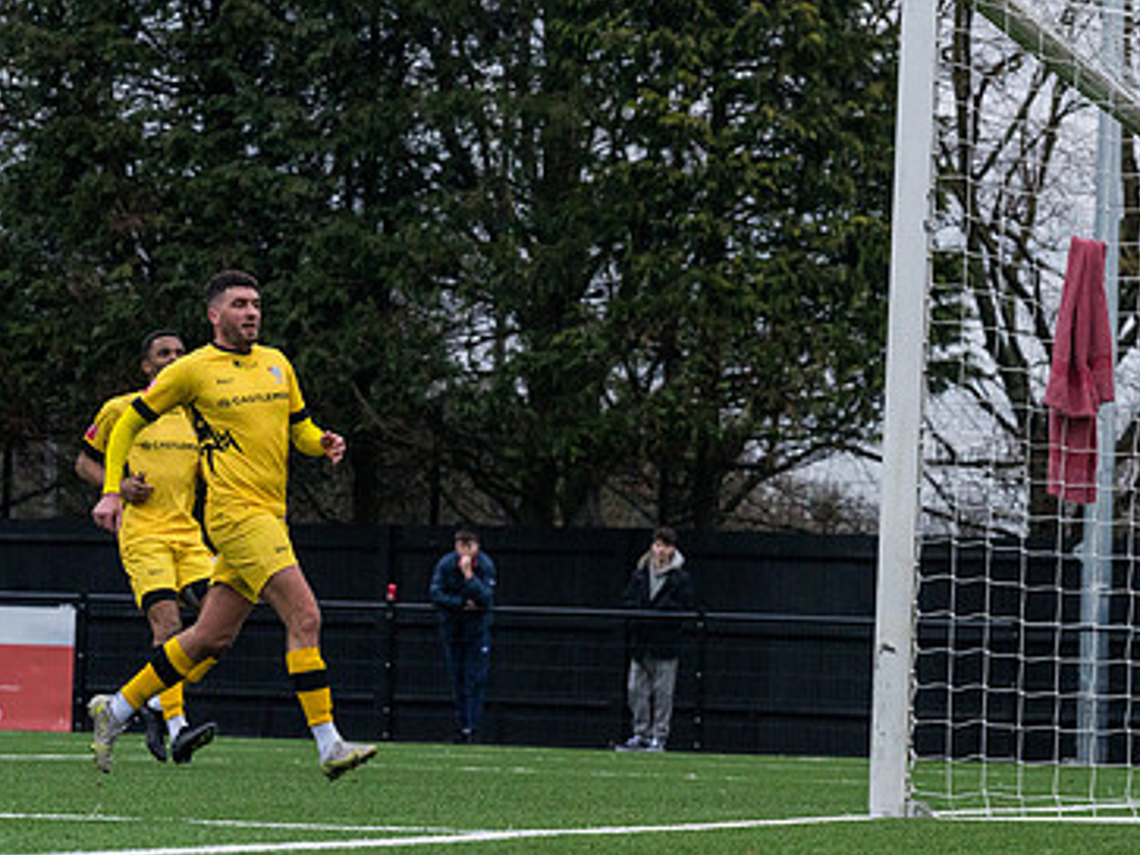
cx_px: 805
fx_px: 7605
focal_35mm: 231
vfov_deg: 6.4
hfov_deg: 8.6
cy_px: 323
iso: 2000
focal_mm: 135
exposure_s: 1/1250
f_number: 8
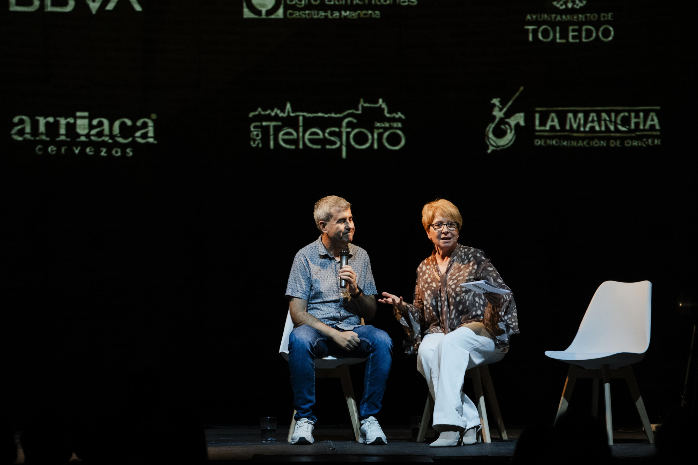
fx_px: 3586
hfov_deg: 11.1
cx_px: 349
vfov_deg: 7.4
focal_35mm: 185
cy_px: 232
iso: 5000
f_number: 4.5
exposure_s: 1/200
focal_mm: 185
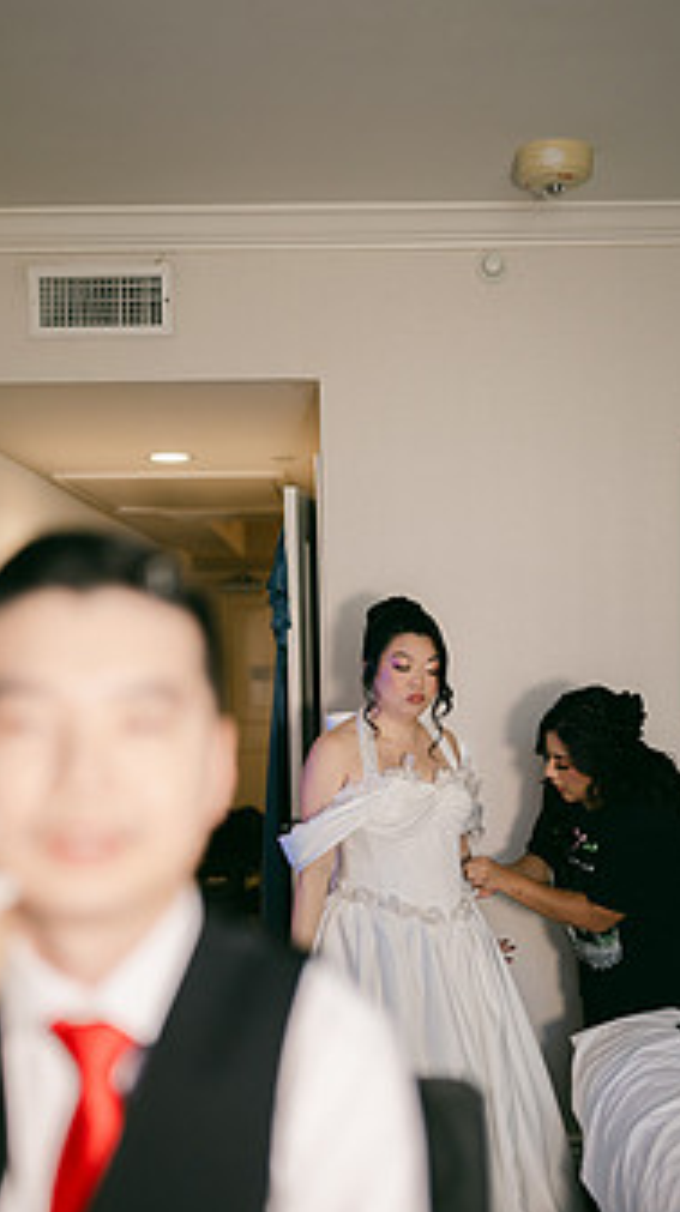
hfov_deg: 24.3
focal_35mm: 49
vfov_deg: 41.6
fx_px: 1574
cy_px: 798
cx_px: 407
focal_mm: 35
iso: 400
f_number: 1.2
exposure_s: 1/500
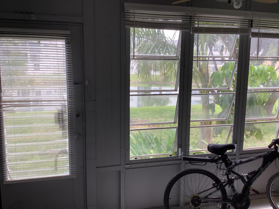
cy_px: 104
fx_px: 250
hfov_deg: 58.4
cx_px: 140
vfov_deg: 45.4
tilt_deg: -7.0
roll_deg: +0.8
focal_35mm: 31
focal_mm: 3.3
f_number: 2.4
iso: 50
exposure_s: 1/120
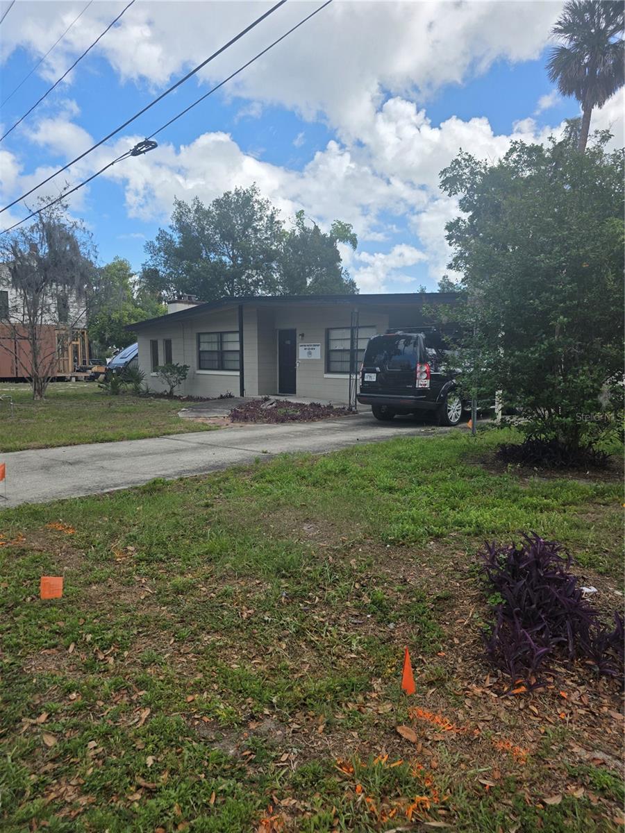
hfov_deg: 58.9
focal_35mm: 23
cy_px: 416
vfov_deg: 73.9
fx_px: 554
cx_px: 312
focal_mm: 6.3
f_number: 1.7
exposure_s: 1/4539
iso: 80
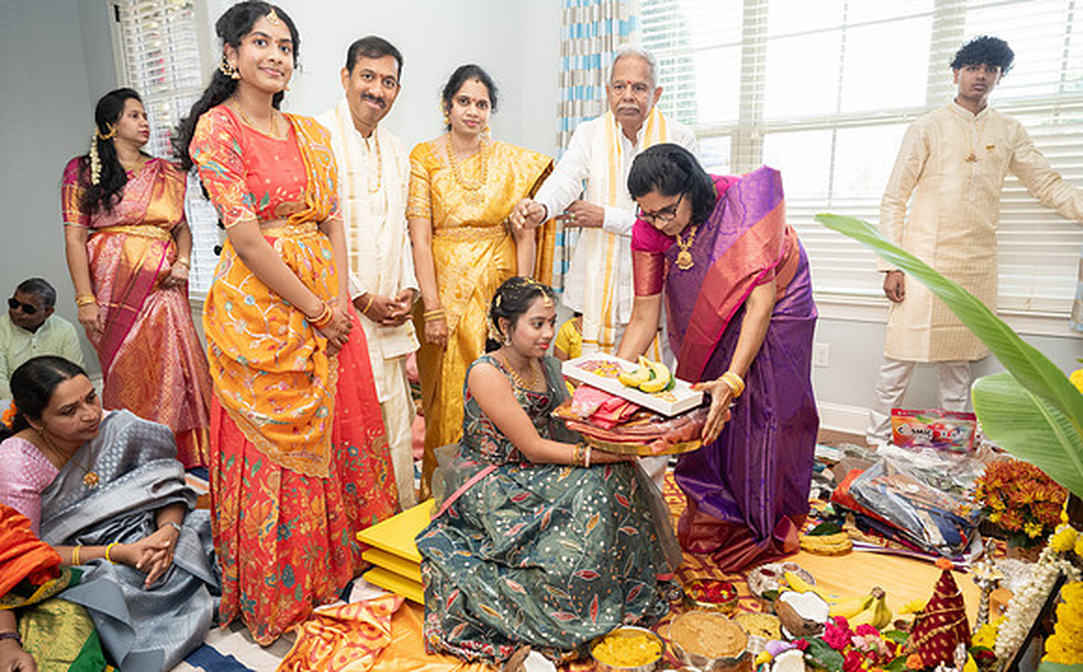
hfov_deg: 73.4
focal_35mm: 25
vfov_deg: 49.7
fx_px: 726
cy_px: 358
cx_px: 542
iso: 800
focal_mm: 24
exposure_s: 1/160
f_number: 4
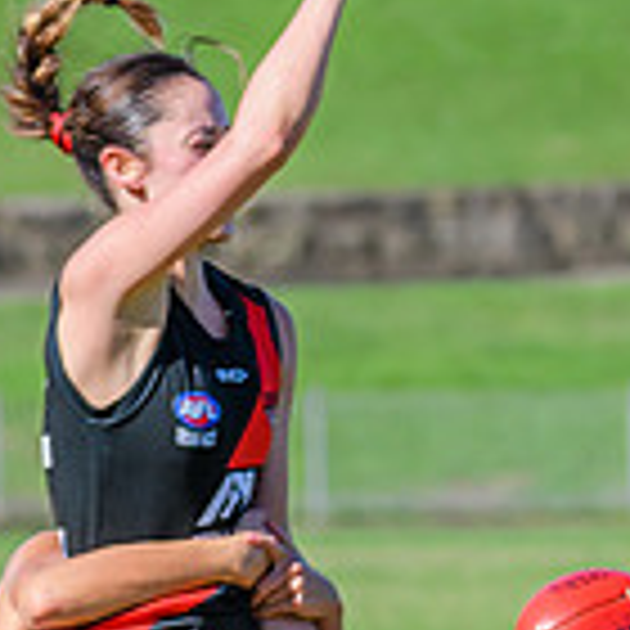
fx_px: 18346
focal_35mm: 891
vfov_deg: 2.0
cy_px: 771
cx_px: 610
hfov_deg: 2.0
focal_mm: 210
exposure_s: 1/1600
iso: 640
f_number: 7.1
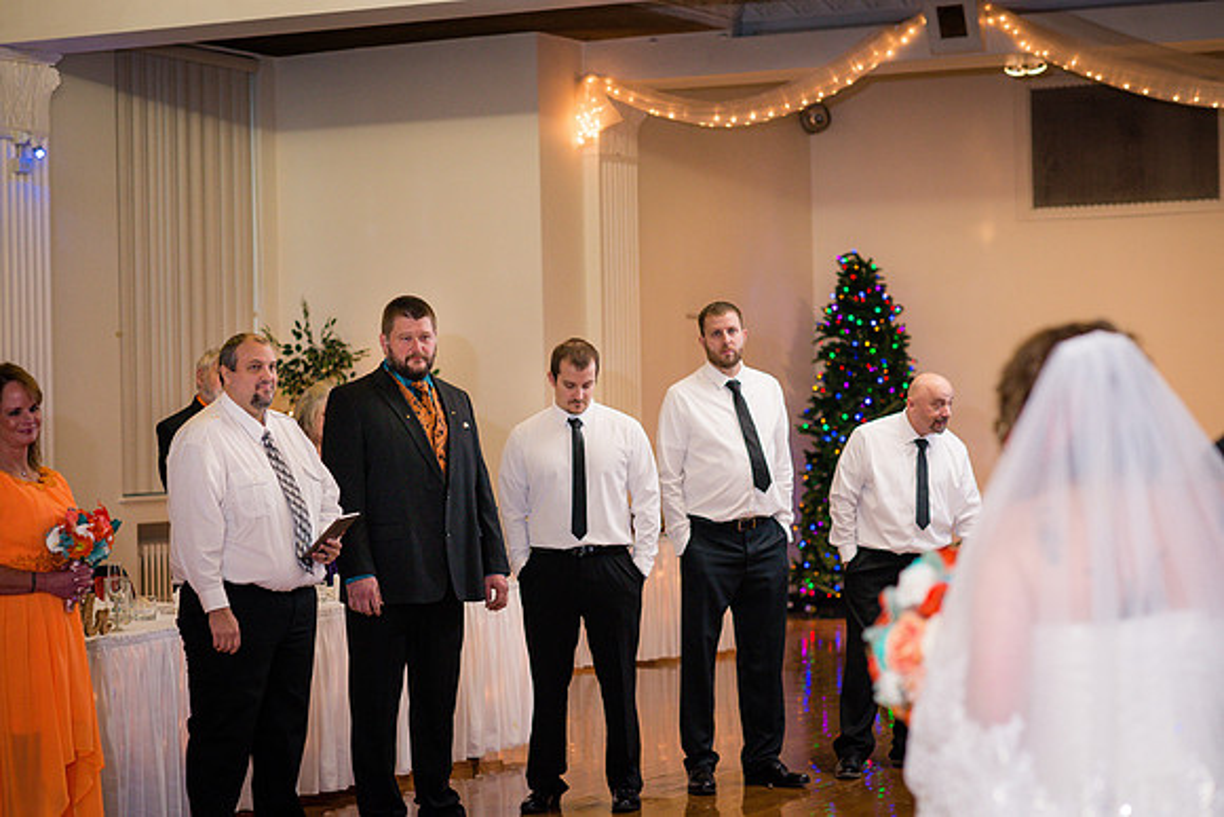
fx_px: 2891
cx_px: 612
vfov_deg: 16.1
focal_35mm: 85
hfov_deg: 23.9
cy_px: 408
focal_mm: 85
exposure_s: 1/200
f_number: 3.2
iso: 800
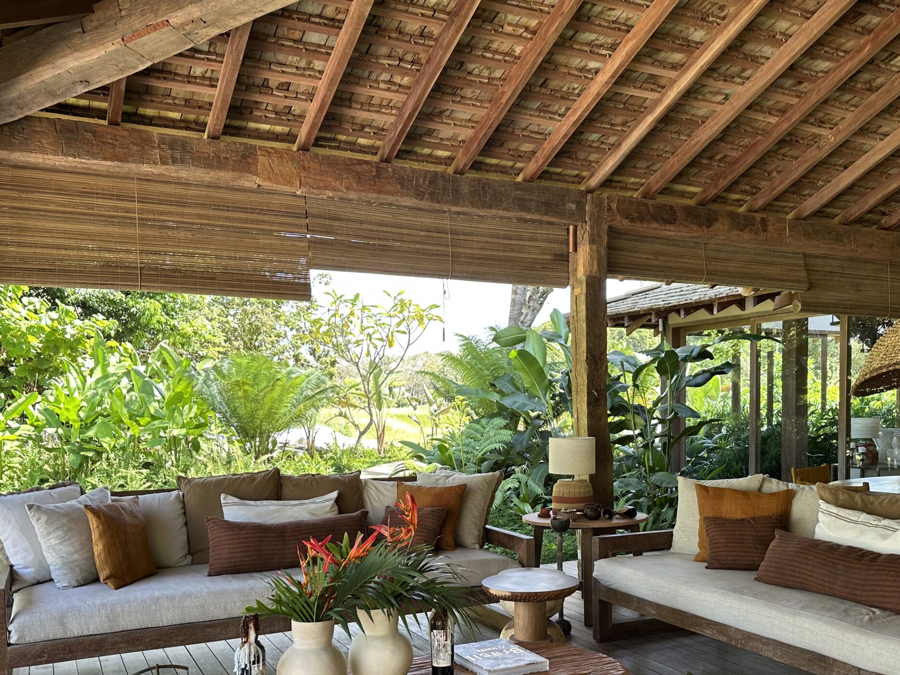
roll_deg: +0.4
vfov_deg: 42.5
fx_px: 858
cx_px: 506
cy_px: 432
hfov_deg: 55.2
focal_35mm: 33
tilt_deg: -2.0
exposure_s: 1/188
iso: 80
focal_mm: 6.86
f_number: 1.78
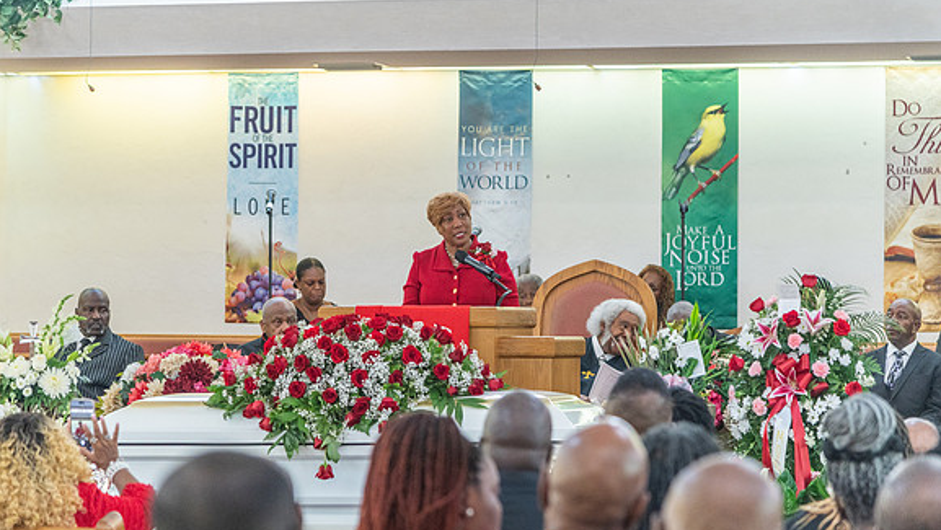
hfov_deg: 16.5
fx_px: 3245
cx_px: 471
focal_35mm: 130
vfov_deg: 9.3
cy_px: 307
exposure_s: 1/100
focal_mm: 120
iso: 1600
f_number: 4
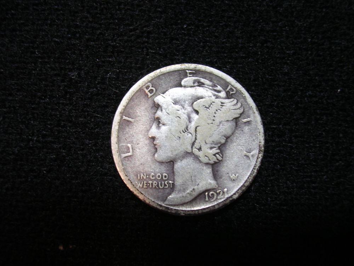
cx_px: 177
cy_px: 133
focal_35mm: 38
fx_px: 389
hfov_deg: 49.0
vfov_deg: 37.7
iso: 100
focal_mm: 5.8
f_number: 2.8
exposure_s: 1/9.2
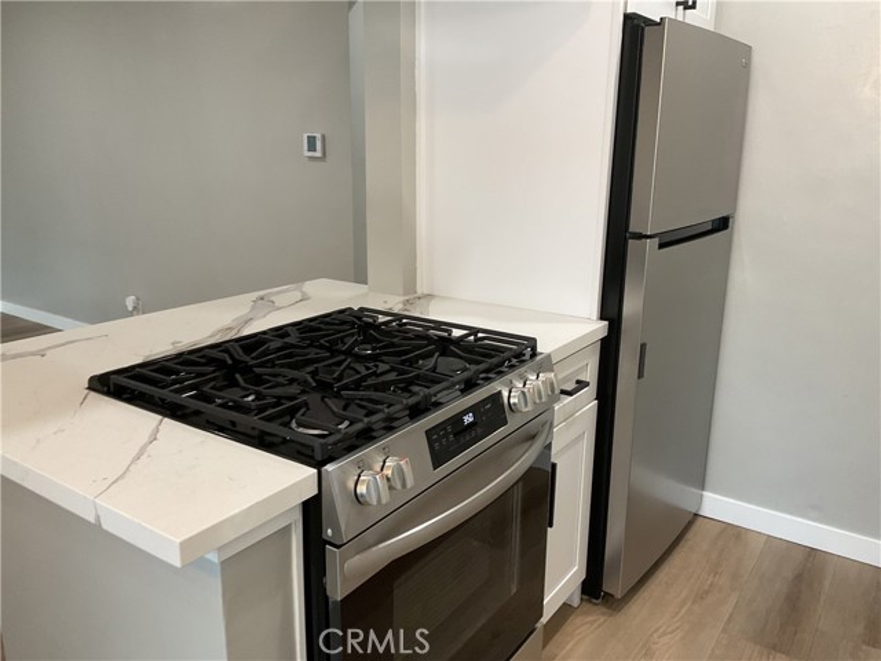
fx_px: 738
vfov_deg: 48.2
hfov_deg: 61.7
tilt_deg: -14.1
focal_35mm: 29
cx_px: 440
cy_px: 330
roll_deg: +0.5
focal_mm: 3
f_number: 1.8
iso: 64
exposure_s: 1/60
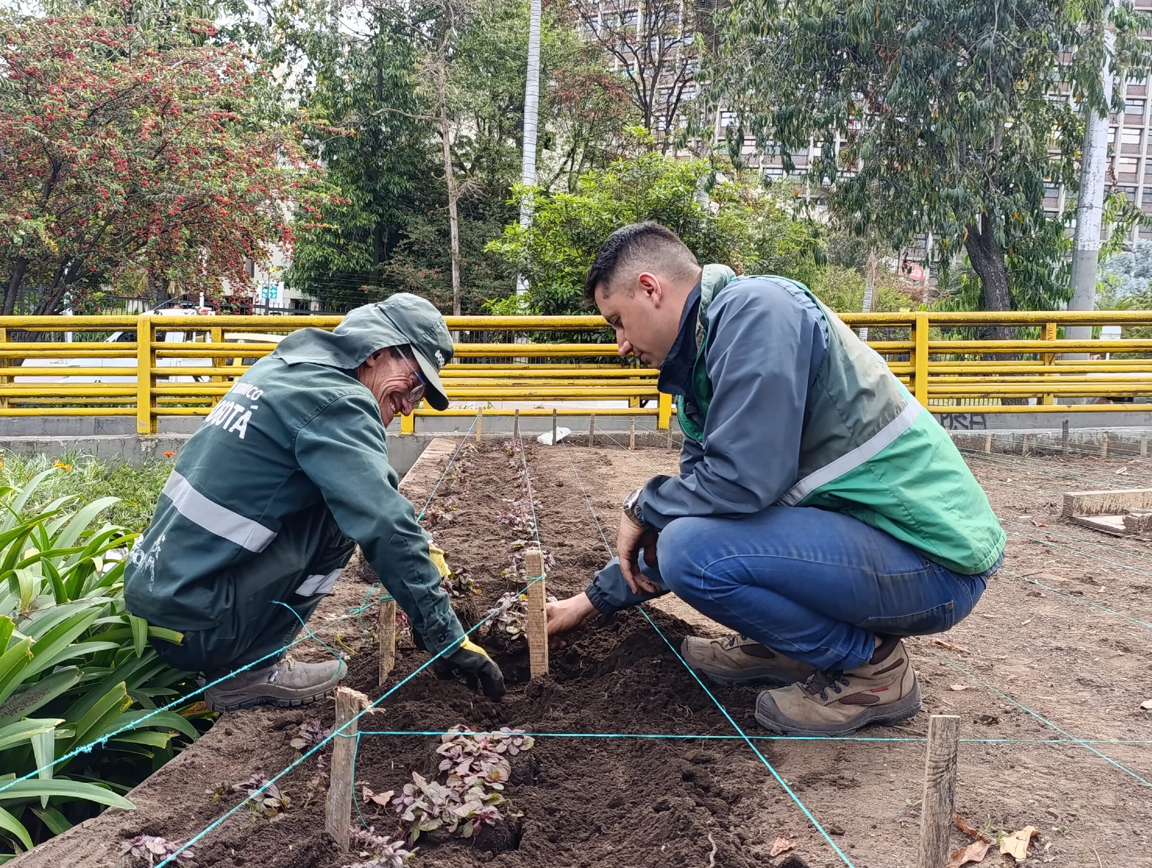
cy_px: 415
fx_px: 1067
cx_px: 547
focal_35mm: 32
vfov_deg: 44.3
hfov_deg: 56.7
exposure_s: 1/120
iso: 64
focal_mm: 6.14
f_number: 1.6
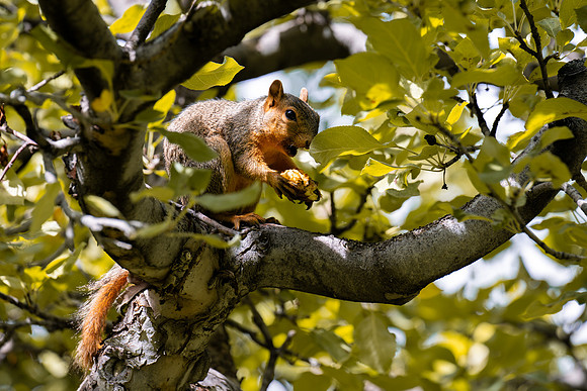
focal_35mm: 276
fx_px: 4500
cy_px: 123
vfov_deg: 5.0
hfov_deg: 7.5
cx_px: 300
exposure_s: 1/1600
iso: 500
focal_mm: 200
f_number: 4
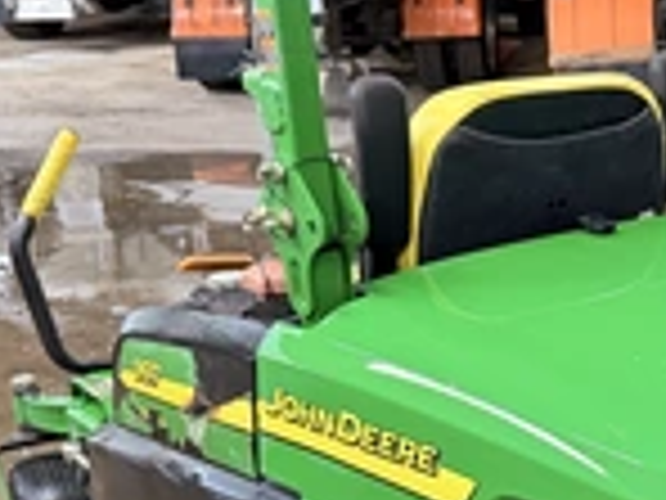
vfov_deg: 22.1
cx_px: 662
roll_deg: +1.7
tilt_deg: -18.7
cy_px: 450
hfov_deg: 28.1
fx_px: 1251
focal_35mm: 65
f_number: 1.78
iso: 640
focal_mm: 6.76
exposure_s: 1/60
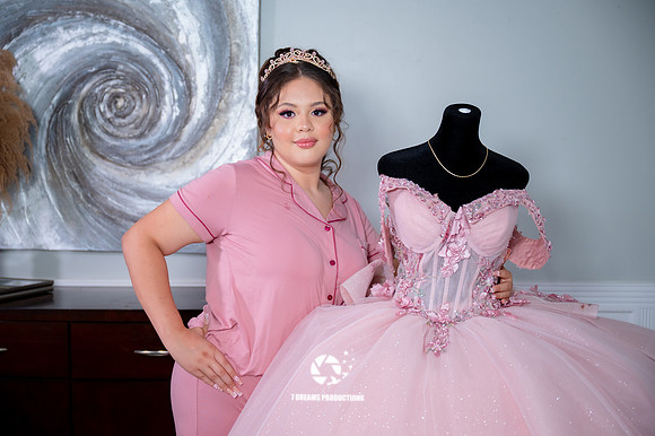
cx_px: 321
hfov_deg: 35.6
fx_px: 1020
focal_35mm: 56
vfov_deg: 24.1
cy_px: 222
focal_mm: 55
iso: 800
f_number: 2.8
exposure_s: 1/60
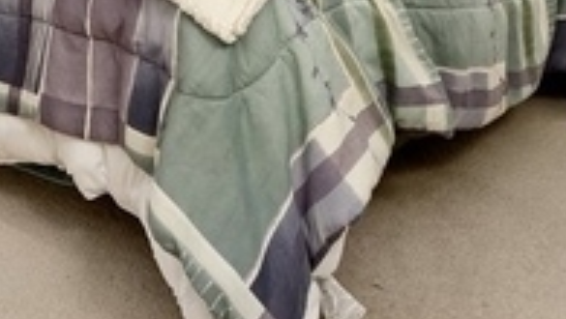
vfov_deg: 17.6
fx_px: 826
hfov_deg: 36.2
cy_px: -257
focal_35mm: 55
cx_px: 93
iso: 200
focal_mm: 16
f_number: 7.1
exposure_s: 5
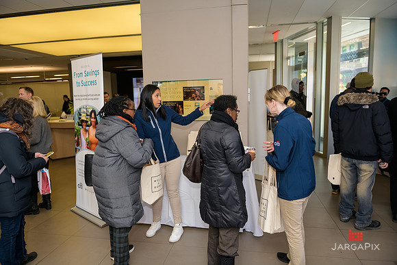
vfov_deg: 53.2
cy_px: 132
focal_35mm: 24
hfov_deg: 73.7
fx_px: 265
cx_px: 198
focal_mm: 24
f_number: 3.2
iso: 200
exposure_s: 1/125
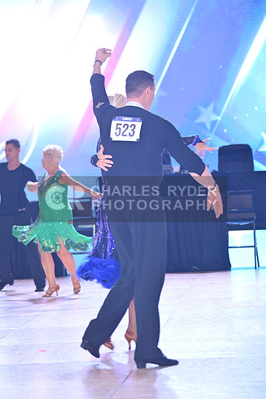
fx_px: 1329
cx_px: 133
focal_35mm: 120
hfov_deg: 11.4
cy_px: 200
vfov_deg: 17.1
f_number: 7.1
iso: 1600
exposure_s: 1/200
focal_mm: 120
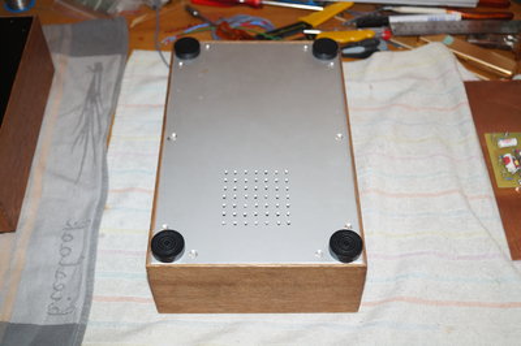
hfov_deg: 46.4
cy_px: 173
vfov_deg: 31.8
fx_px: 607
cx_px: 260
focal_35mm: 42
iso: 800
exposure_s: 1/160
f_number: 4.5
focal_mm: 28
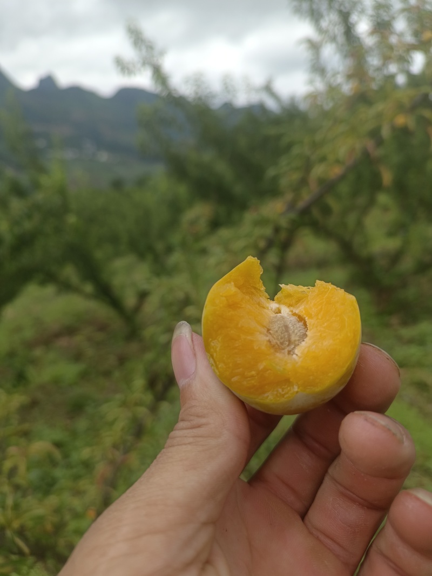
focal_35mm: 23
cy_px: 288
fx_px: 383
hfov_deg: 58.9
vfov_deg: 73.9
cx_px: 216
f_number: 1.88
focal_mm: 5.59
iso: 100
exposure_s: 1/158
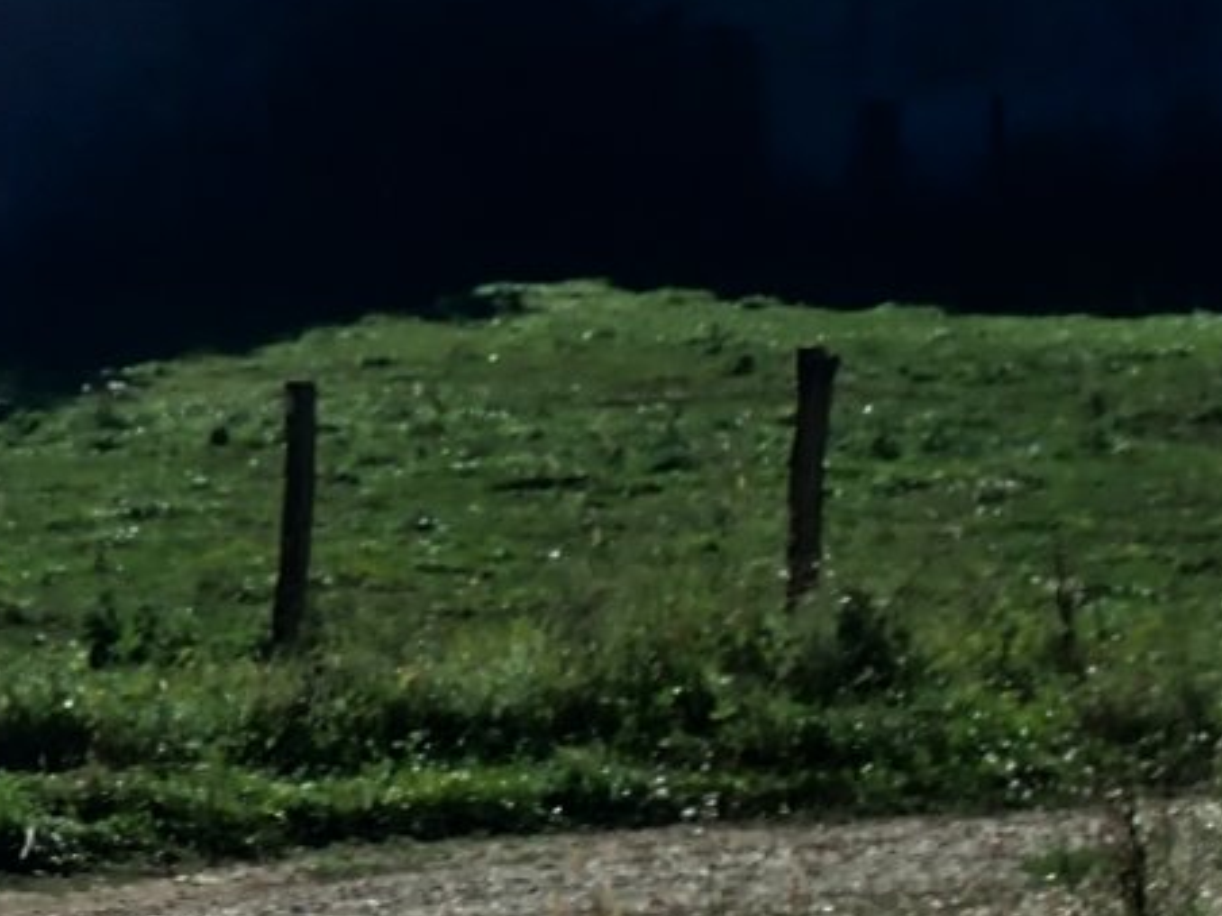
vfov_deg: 6.8
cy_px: -84
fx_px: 7625
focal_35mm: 216
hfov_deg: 9.1
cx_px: -122
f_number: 5
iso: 100
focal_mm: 11.01
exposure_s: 1/500
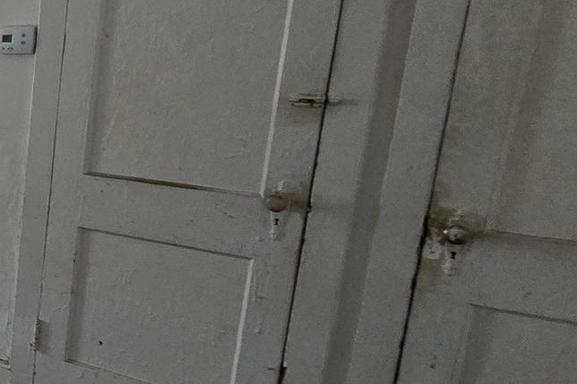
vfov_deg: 31.2
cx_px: -331
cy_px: 178
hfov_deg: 27.2
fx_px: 689
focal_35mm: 43
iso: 500
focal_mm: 2.2
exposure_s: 1/60
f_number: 2.2
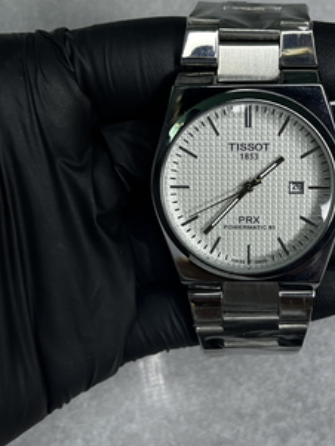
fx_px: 593
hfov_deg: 31.0
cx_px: 248
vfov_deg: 41.2
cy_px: 205
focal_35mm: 46
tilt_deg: -84.8
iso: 80
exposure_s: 1/50
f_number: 1.6
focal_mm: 5.1
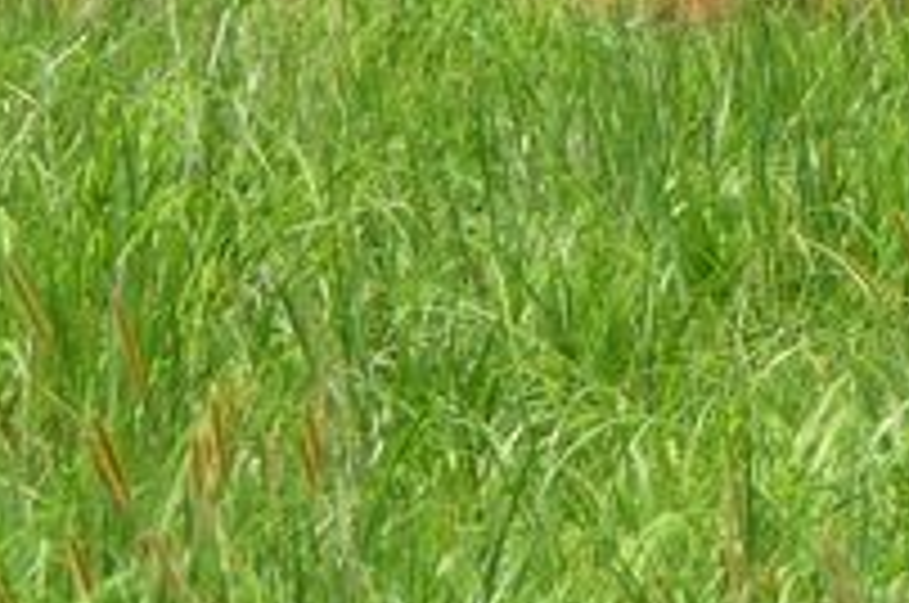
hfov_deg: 2.4
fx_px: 22058
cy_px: -436
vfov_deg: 1.6
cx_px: 40
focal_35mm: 875
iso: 125
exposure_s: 1/500
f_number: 4.8
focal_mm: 27.1
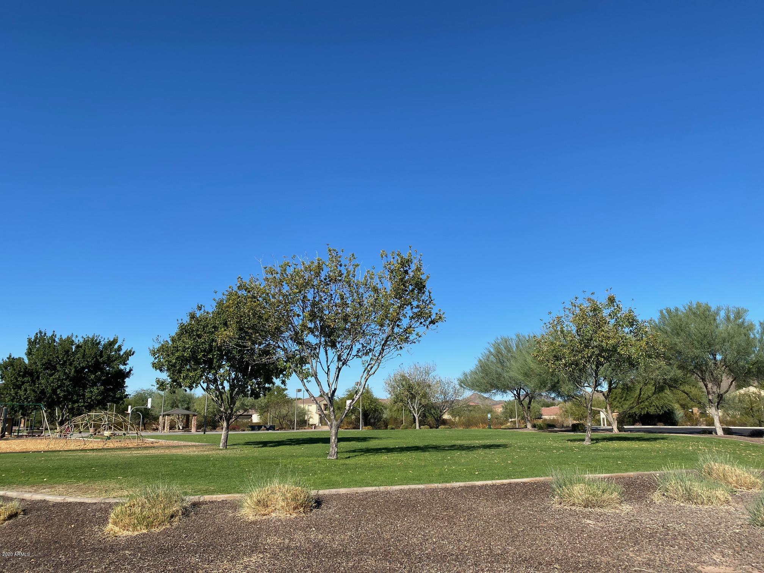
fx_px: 574
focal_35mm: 26
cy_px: 286
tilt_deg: +11.2
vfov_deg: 53.1
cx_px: 382
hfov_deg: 67.3
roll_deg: -0.5
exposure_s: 1/2967
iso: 32
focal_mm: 4.25
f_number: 1.8
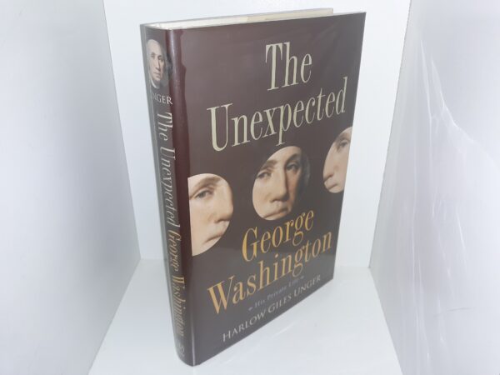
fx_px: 404
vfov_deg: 49.7
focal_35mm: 28
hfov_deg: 63.4
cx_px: 250
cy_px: 188
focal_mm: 3.7
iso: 50
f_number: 1.7
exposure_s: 1/120
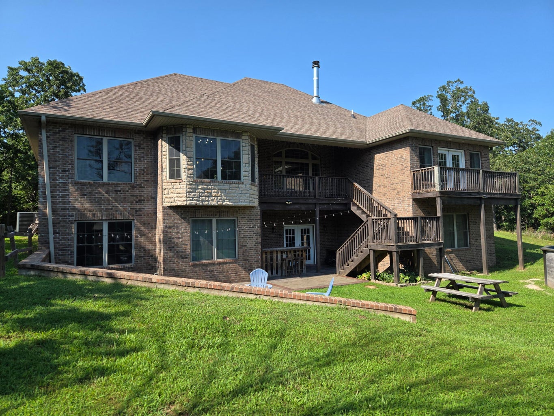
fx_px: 368
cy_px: 208
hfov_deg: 73.9
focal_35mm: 23
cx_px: 277
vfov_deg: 58.9
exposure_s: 1/2921
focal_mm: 5.4
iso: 64
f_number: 1.8
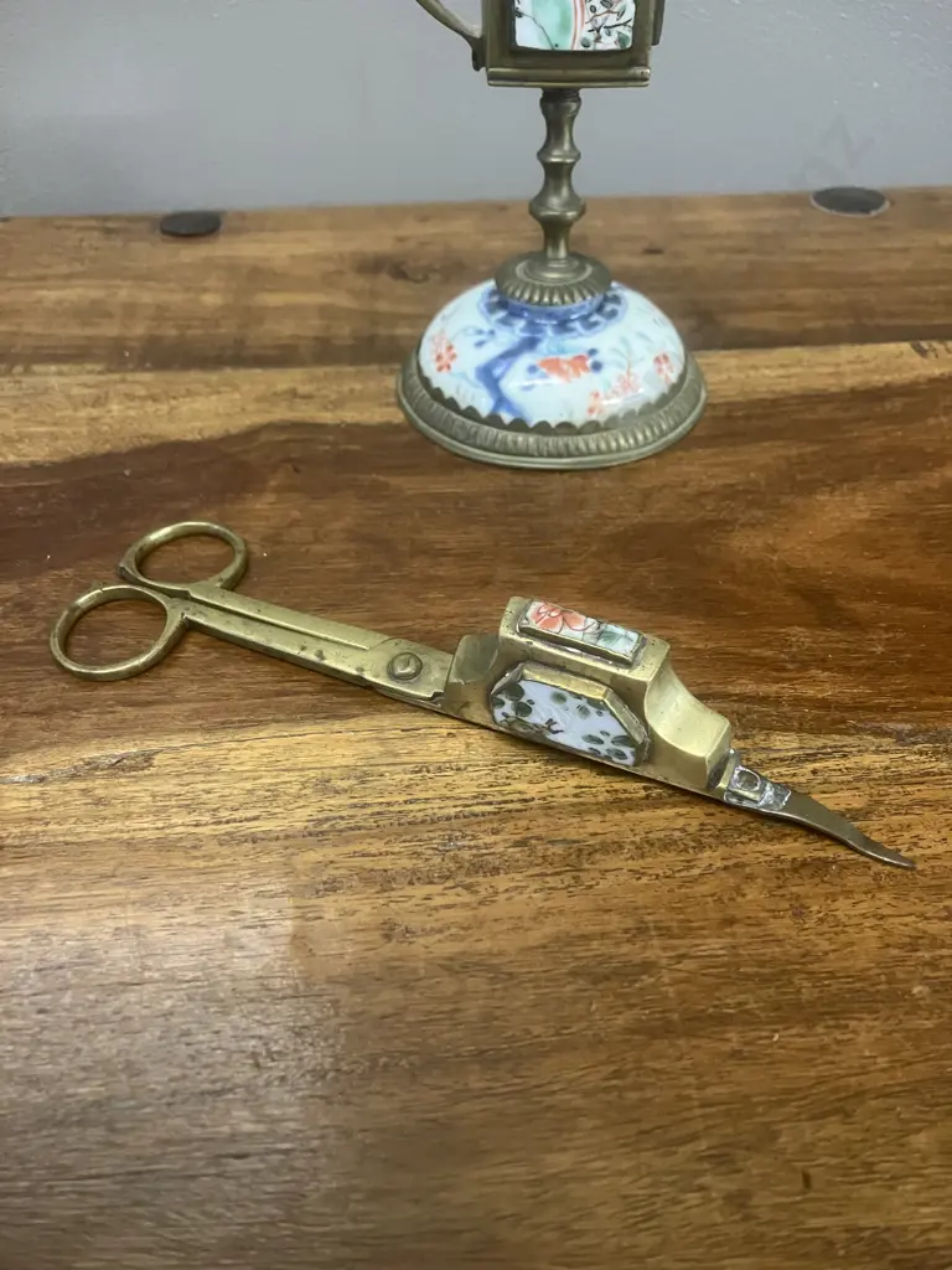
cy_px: 635
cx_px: 476
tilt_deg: -43.5
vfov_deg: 63.4
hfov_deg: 49.7
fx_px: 1027
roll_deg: +0.9
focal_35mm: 28
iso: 250
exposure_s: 1/33
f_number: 1.8
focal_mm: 3.99
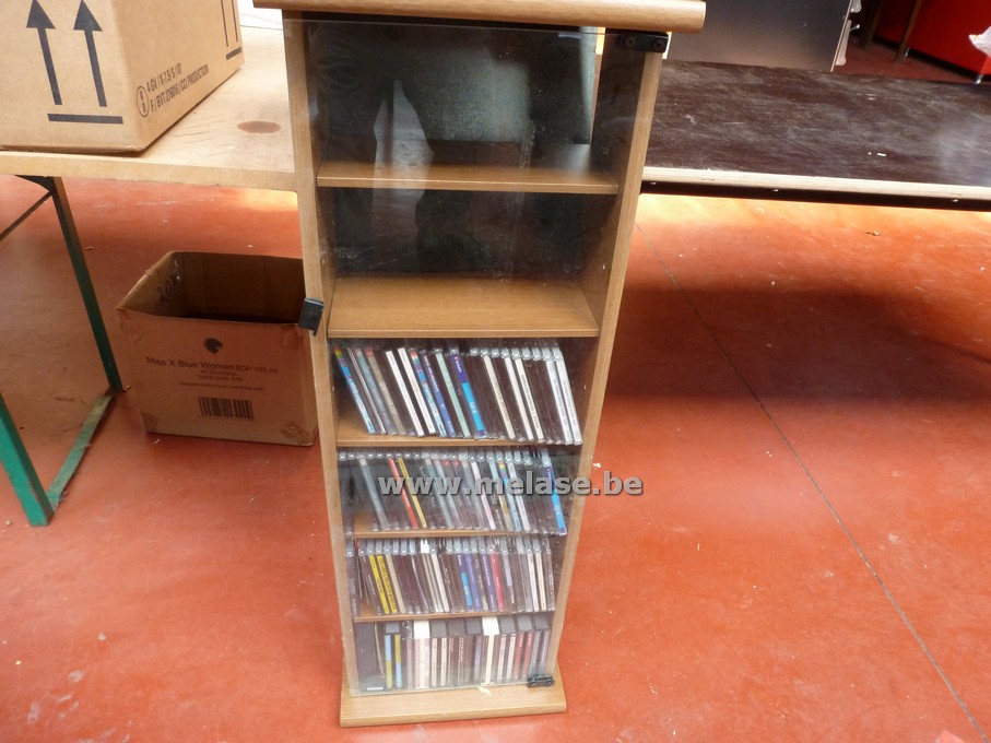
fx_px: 687
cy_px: 372
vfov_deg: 56.8
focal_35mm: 24
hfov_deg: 71.6
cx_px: 496
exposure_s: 1/60
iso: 320
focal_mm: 4.3
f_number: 3.3
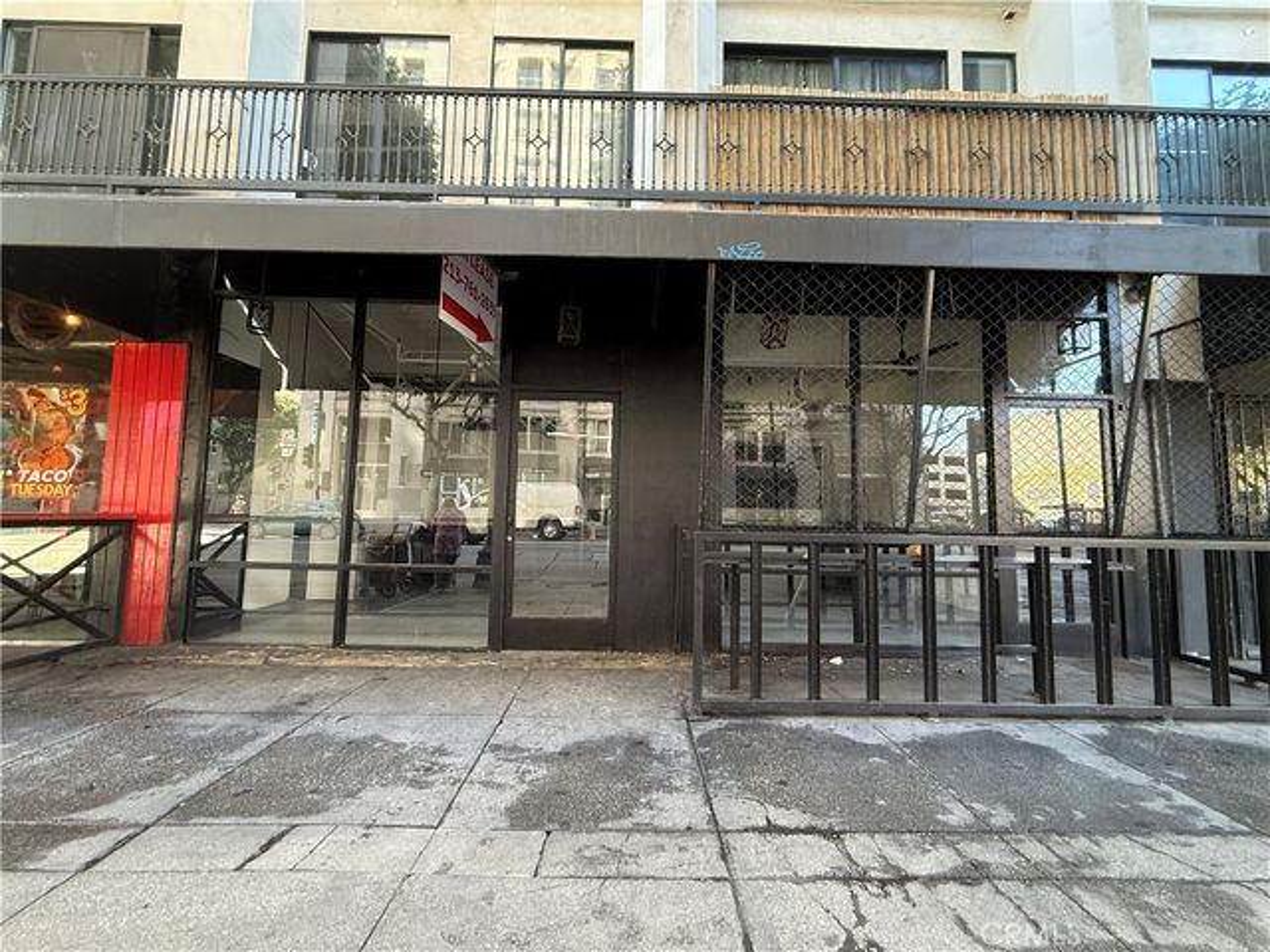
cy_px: 476
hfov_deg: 102.1
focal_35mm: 14
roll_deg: -0.7
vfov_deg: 85.7
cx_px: 635
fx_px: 514
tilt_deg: +5.1
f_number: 2.2
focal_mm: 2.22
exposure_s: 1/63
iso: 320
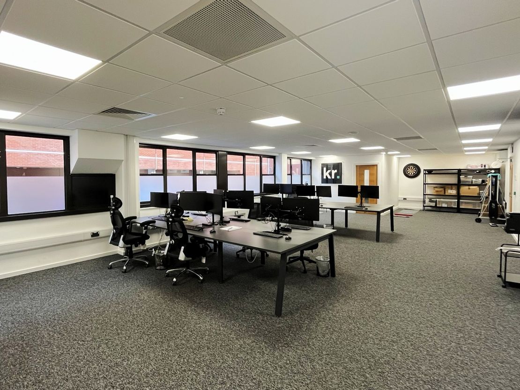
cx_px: 260
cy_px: 195
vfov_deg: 85.7
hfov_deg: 102.1
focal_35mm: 14
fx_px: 210
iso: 250
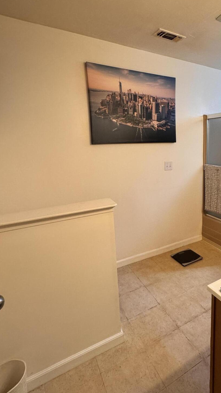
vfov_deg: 83.7
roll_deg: +0.6
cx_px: 175
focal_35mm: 21
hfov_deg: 50.5
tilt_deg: -9.5
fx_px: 219
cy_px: 181
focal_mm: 2.22
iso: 250
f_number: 2.2
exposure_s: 1/120
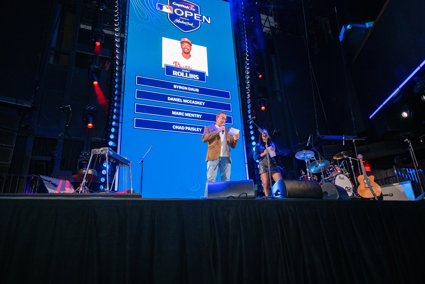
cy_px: 142
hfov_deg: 73.7
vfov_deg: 53.1
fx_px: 283
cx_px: 212
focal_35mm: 24
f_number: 2.8
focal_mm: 24
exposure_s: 1/200
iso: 1600
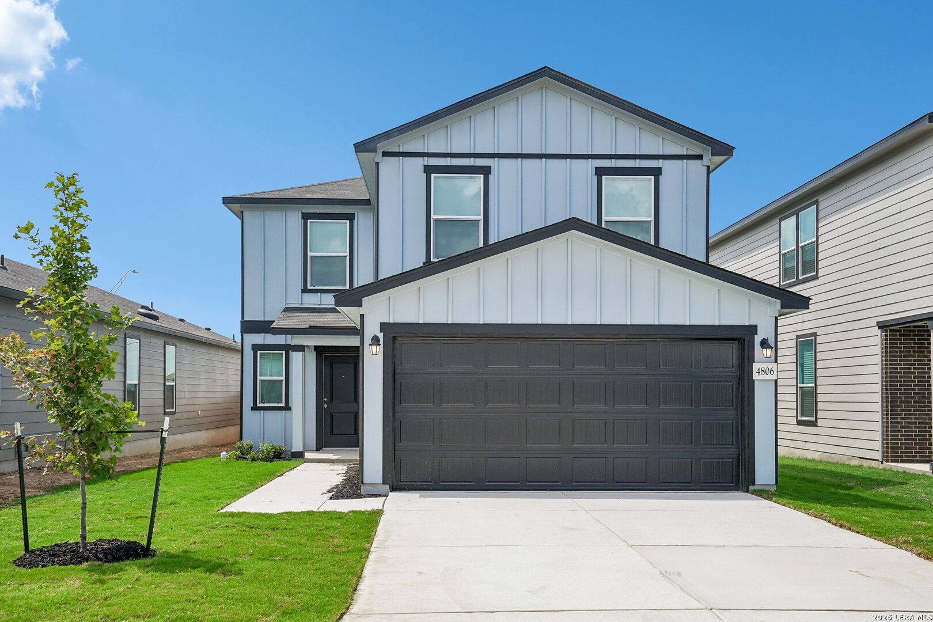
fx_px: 907
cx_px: 466
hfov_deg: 54.4
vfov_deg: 37.9
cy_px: 311
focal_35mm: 35
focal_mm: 35
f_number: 9
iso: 200
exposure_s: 1/320
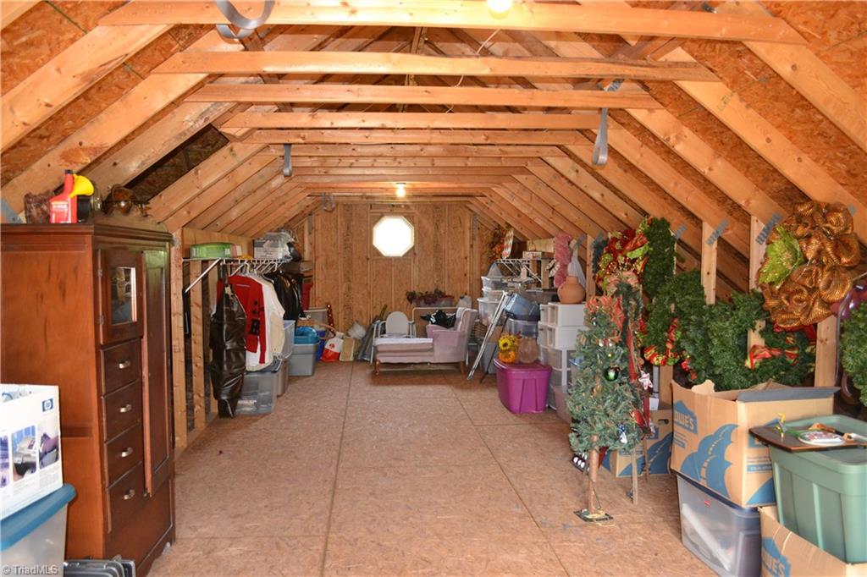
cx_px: 434
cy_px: 288
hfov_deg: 67.4
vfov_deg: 47.9
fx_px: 650
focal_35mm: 27
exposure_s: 1/60
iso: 1600
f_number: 3.5
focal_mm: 18
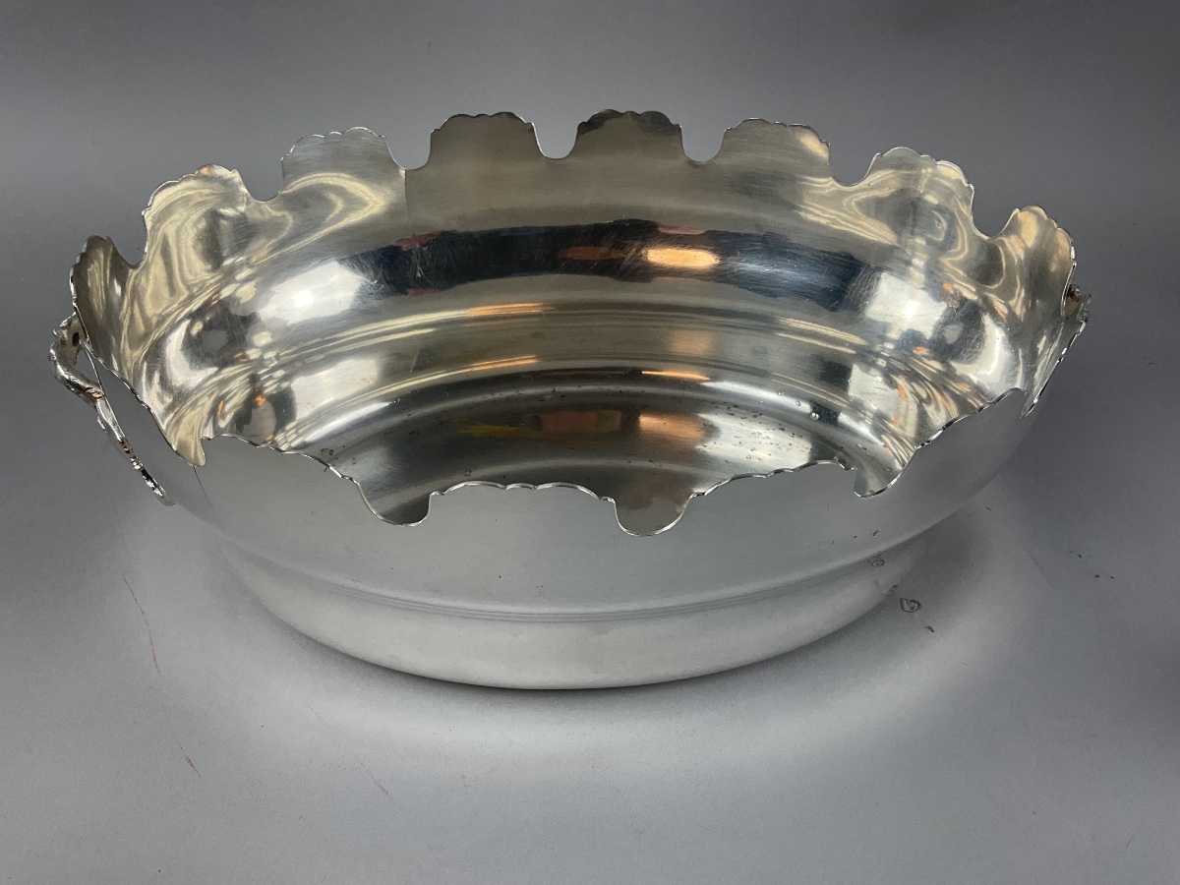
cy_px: 442
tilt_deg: -39.2
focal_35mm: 29
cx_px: 590
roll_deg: -1.4
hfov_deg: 61.7
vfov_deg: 48.2
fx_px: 989
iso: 25
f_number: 1.8
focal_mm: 3
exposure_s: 1/100
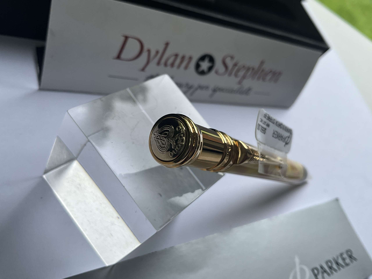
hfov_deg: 61.7
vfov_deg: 48.2
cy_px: 140
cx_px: 186
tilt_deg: -45.8
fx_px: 312
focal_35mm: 29
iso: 25
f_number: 1.8
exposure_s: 1/375
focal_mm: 3
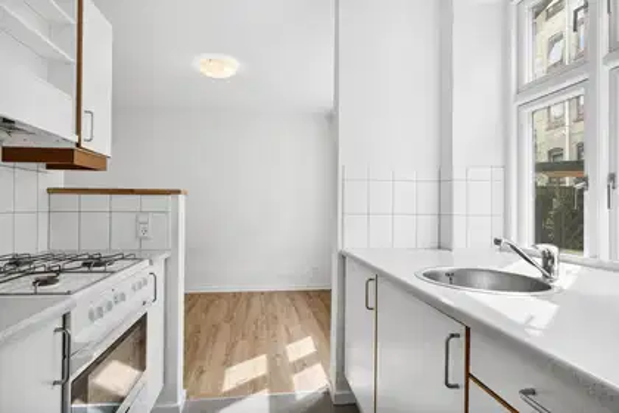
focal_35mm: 18
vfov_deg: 67.4
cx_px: 310
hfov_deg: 90.0
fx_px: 309
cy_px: 206
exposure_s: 1/100
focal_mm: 12
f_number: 8
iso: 400
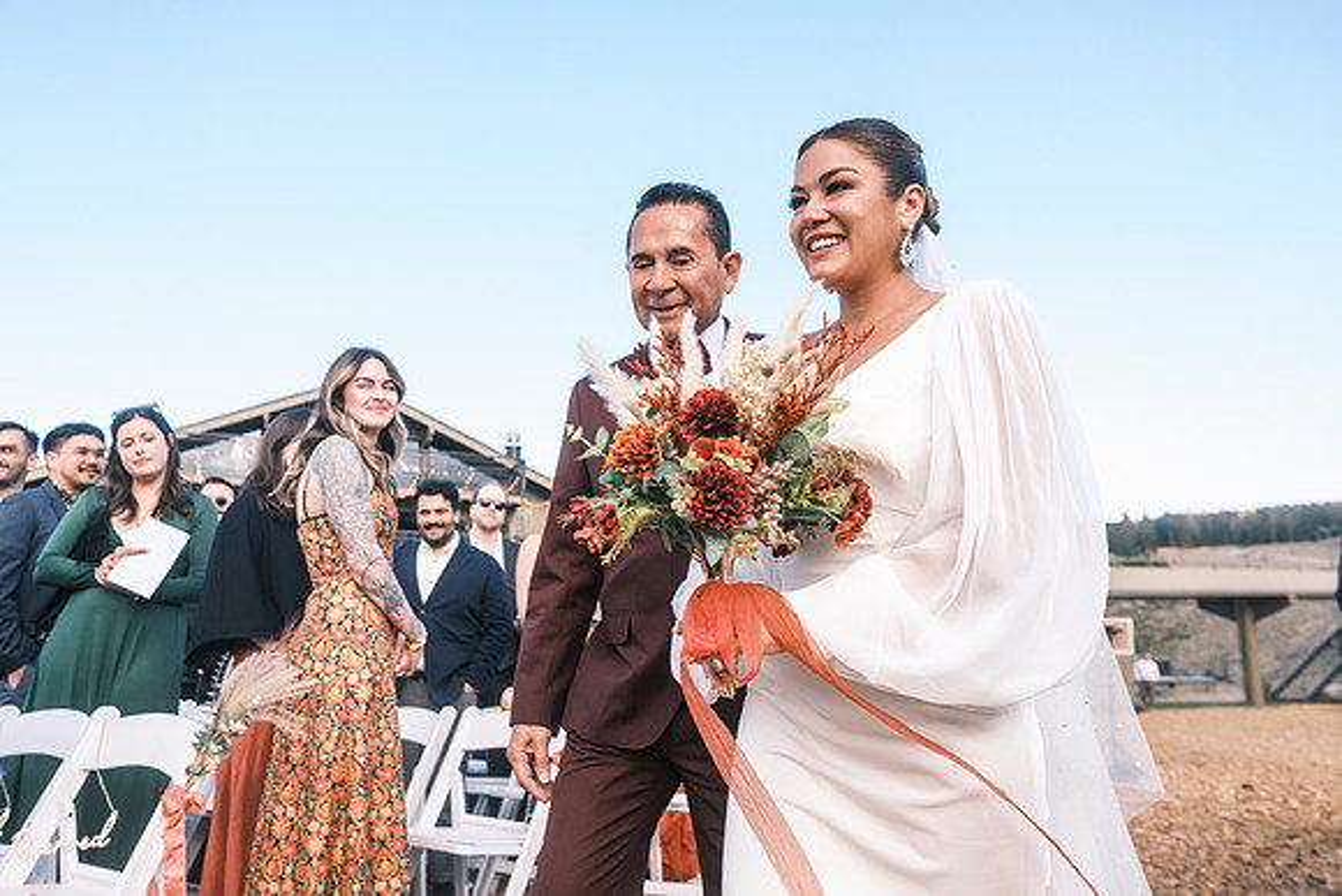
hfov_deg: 67.4
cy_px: 448
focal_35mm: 27
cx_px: 671
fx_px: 1007
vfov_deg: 48.0
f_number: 2.8
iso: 400
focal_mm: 18
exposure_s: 1/1250
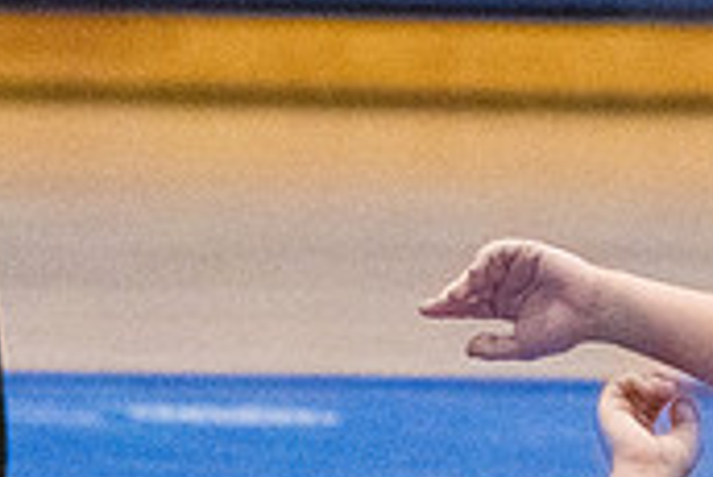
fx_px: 20000
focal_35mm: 1009
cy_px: 373
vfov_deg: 1.4
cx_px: 1086
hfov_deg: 2.0
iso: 10000
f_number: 4.5
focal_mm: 200
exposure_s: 1/1600
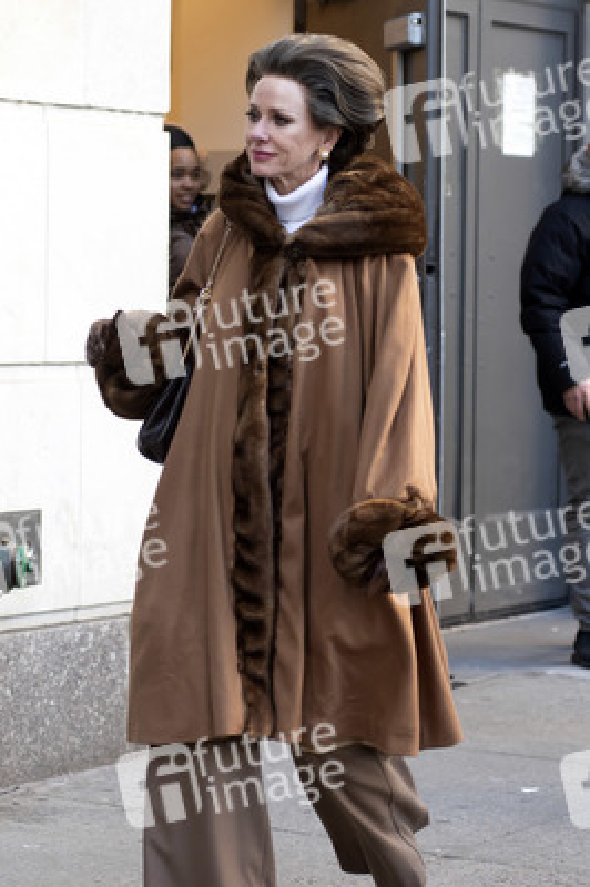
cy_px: 444
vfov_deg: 25.4
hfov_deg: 17.0
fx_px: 1970
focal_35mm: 80
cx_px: 295
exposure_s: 1/500
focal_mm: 80
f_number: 5
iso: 1250
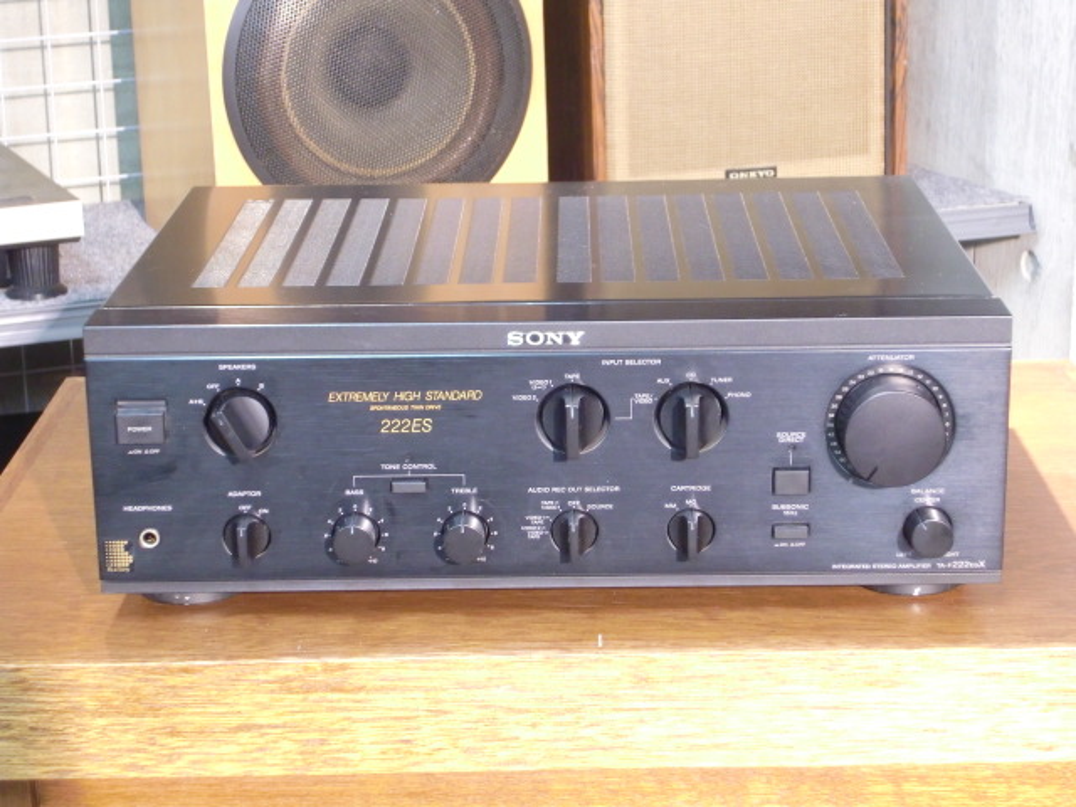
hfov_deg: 24.7
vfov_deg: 18.7
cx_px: 538
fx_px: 2456
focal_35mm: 79
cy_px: 404
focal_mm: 13.9
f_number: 4.6
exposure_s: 1/6
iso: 400
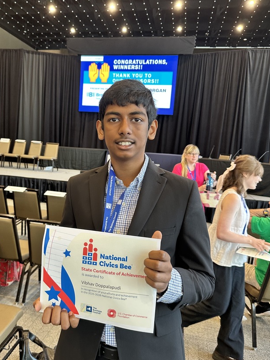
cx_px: 102
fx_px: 312
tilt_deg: -4.0
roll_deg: -3.9
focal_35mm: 30
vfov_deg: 60.0
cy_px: 173
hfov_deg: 46.4
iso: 200
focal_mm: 6.86
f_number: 1.78
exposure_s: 1/121
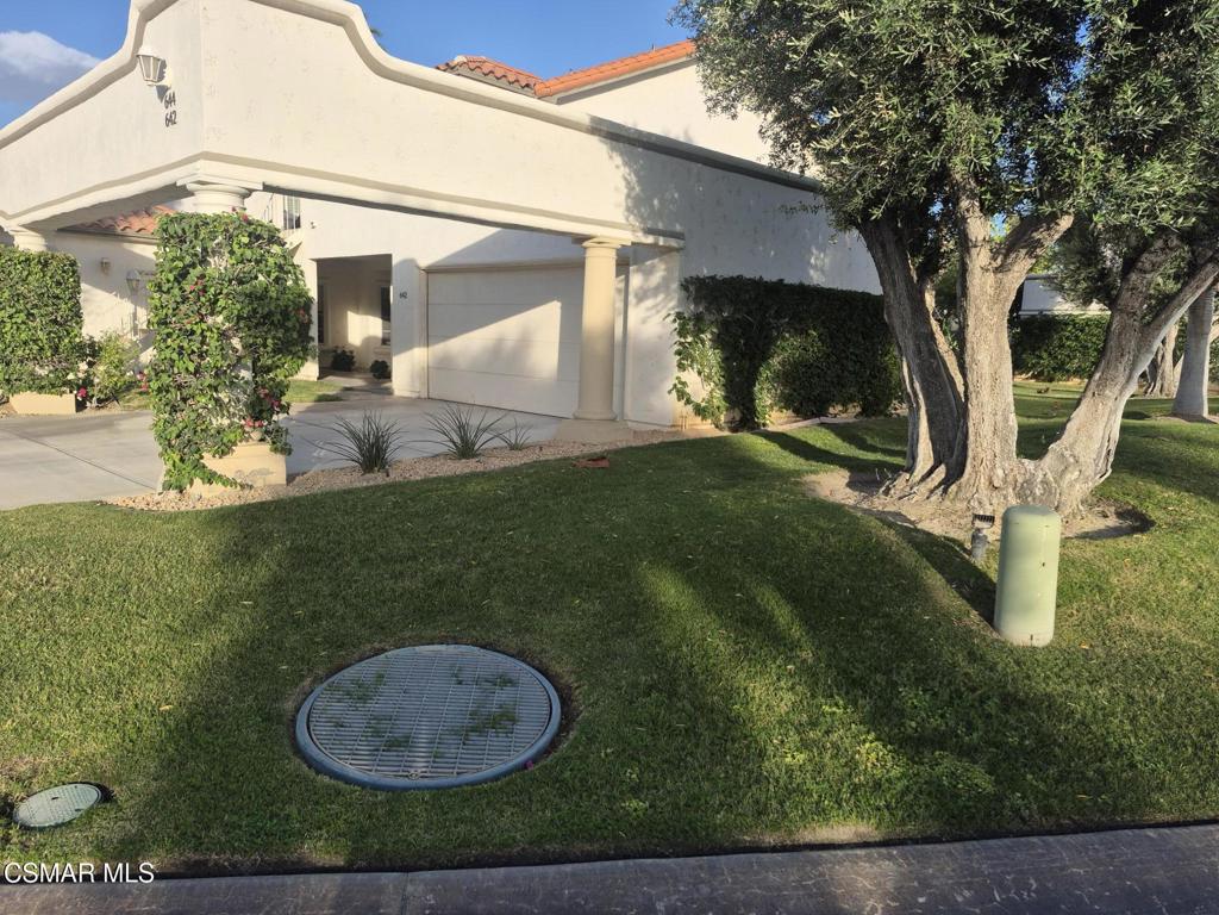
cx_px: 610
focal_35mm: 23
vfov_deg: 58.9
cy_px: 458
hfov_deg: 73.9
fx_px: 810
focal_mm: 5.4
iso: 25
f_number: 1.8
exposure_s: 1/1132
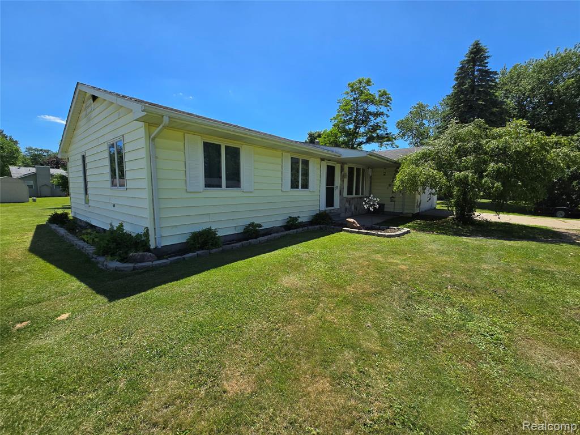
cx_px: 290
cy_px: 218
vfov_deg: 89.9
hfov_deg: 106.2
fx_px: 218
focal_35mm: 13
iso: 50
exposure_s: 1/2271
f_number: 2.2
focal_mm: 2.2
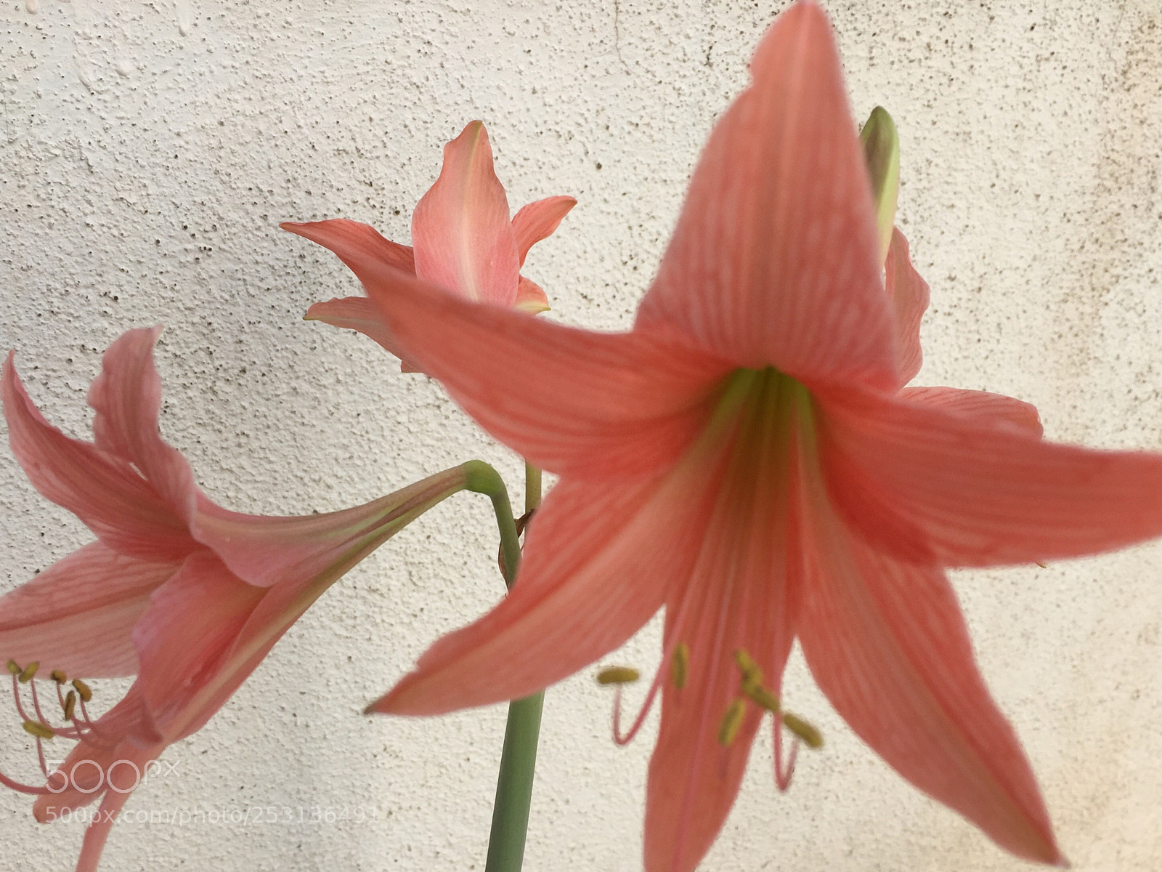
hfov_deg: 61.7
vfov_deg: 48.2
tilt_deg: -26.9
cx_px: 581
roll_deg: +1.2
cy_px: 436
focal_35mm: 29
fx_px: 973
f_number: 2.2
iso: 32
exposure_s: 1/581
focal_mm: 4.15
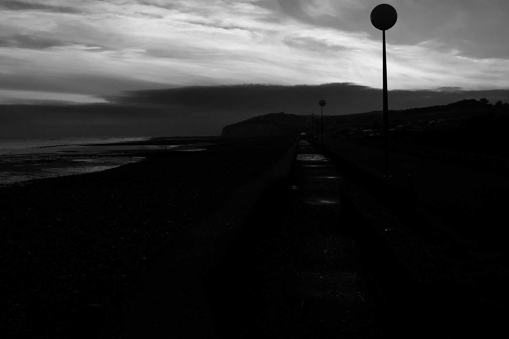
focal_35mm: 35
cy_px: 94
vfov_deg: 37.1
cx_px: 249
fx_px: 495
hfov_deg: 54.4
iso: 400
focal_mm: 15.9
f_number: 7.1
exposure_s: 1/450
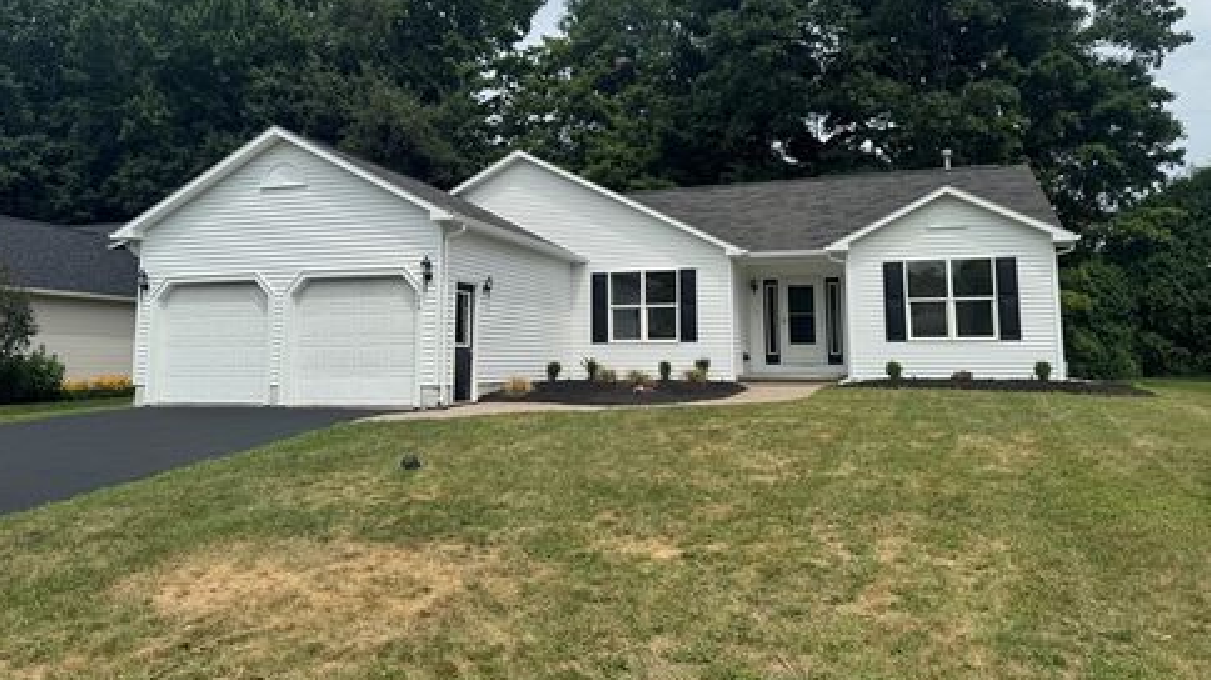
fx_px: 867
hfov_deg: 69.9
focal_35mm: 27
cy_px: 259
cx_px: 595
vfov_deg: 42.6
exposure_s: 1/5814
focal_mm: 6.76
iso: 80
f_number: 1.78
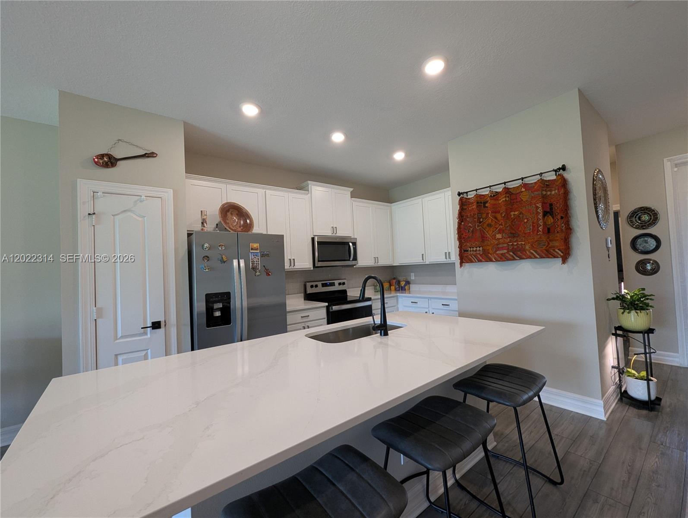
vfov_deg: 90.1
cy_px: 259
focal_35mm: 13
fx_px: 259
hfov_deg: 106.1
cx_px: 344
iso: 61
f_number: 2.2
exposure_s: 1/30
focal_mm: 1.95
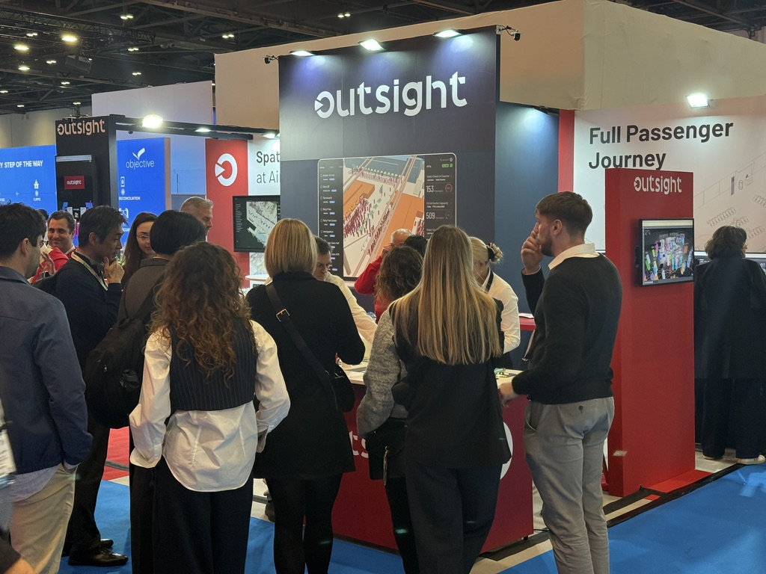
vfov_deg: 30.3
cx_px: 383
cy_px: 287
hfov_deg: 39.7
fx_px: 1062
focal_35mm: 48
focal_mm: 6.76
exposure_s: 1/100
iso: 200
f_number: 1.78
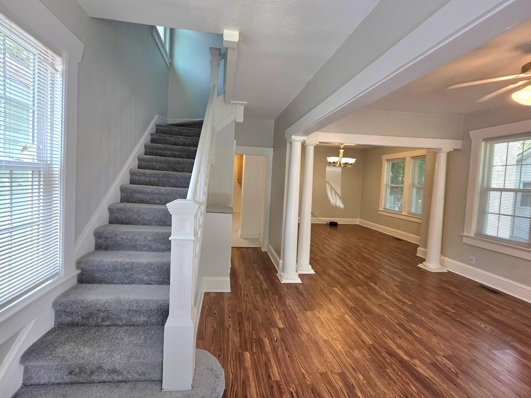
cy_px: 191
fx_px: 215
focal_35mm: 14
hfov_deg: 102.0
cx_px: 250
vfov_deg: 85.6
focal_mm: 2.2
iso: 64
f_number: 1.9
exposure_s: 1/120
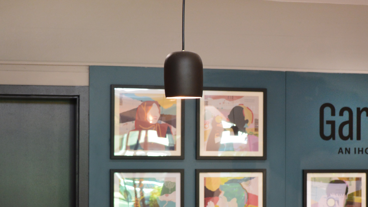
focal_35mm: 89
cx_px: 249
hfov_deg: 23.8
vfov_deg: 13.5
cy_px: 155
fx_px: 868
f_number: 5.6
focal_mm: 34
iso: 800
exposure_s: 1/10
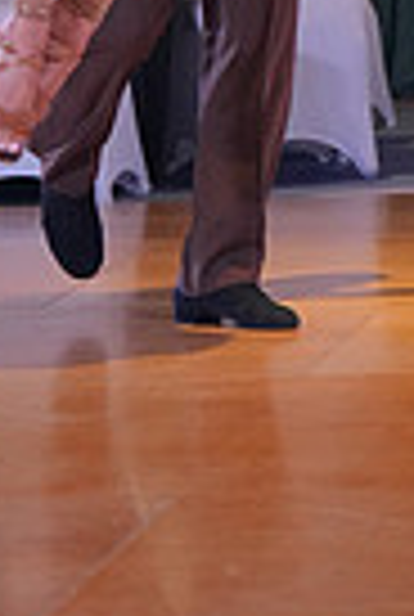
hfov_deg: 4.7
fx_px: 5080
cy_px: -279
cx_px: 263
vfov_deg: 6.9
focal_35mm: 296
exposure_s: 1/400
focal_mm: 70
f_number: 4
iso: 3200
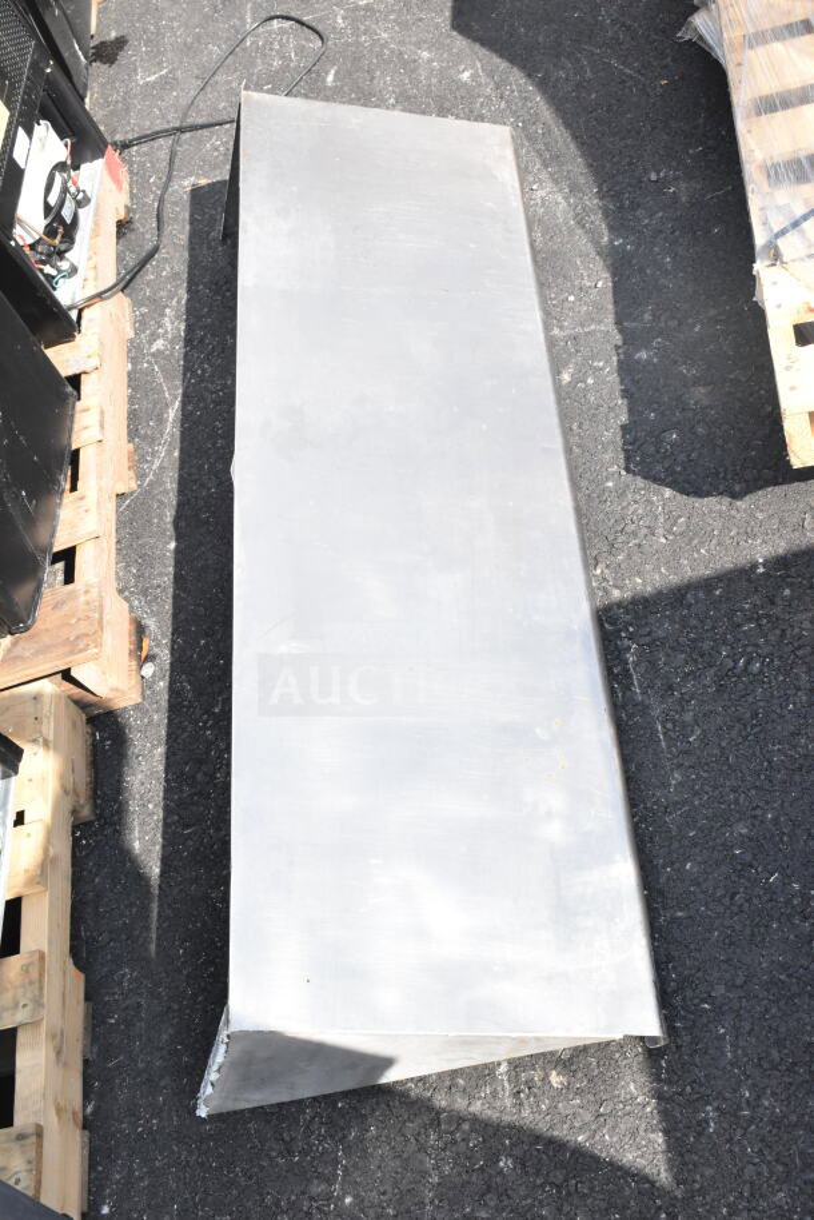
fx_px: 1423
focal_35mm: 42
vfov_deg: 46.4
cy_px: 610
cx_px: 407
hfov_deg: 31.9
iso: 1600
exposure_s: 1/500
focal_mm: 28
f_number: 11
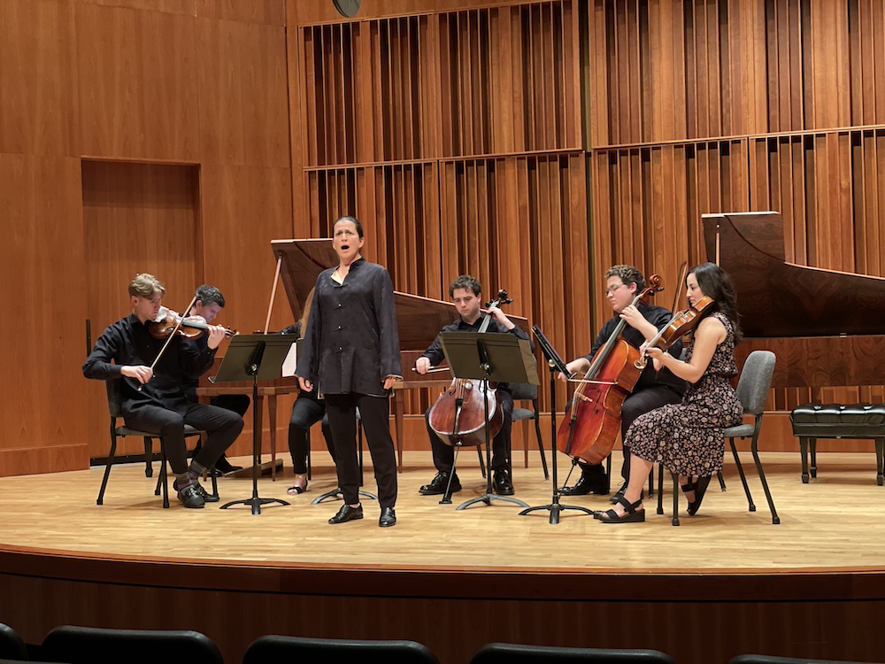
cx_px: 442
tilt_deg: +0.1
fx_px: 1329
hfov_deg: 36.8
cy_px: 332
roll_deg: +1.7
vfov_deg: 28.0
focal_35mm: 52
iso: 400
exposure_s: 1/30
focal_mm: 6
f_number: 2
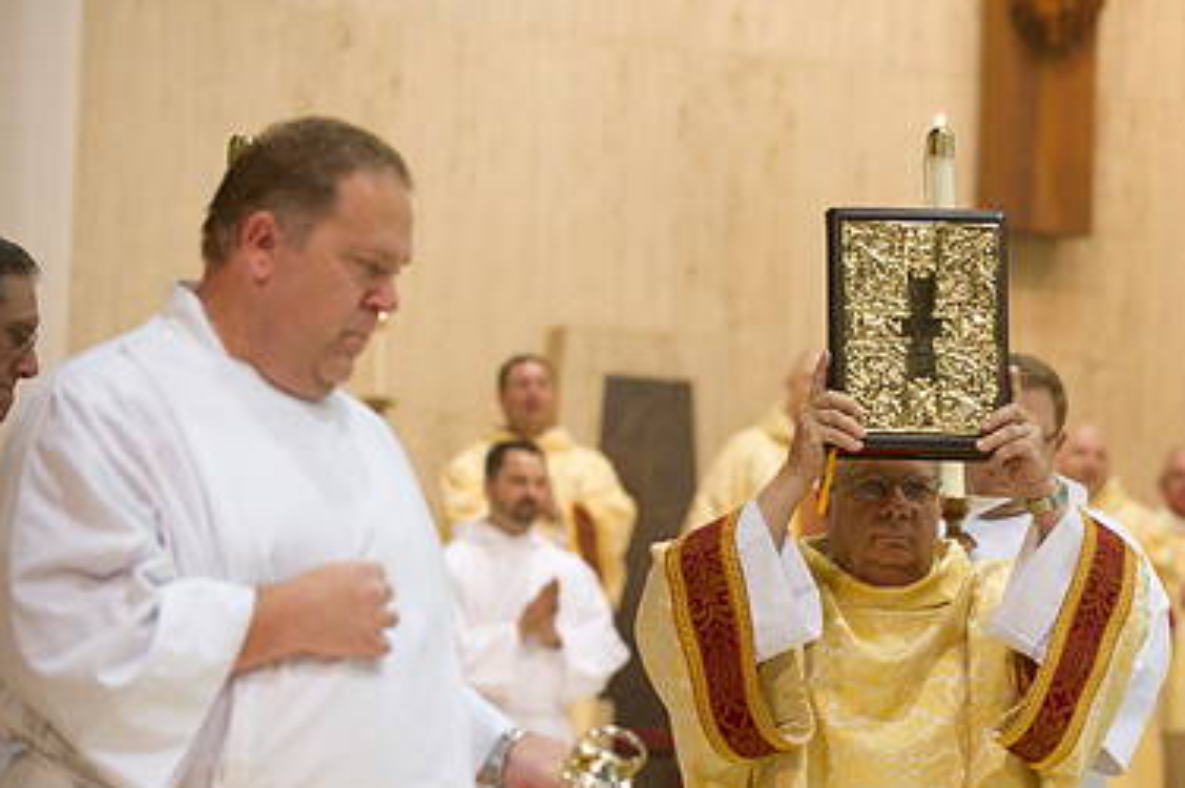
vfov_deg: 8.5
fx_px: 5328
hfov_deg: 12.7
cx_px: 886
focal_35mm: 162
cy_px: 530
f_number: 2.8
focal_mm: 105
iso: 2000
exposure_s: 1/100
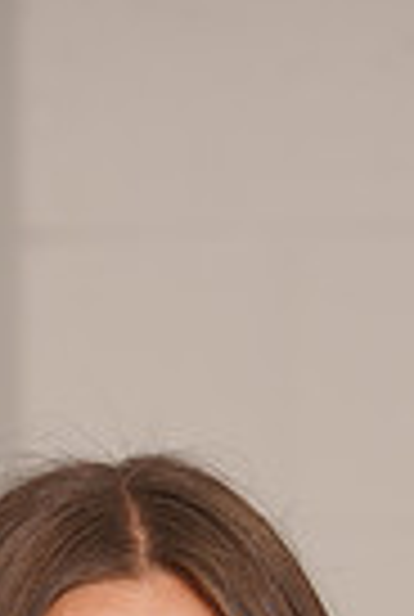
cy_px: 1259
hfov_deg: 3.0
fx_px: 7826
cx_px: 74
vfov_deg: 4.4
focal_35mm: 456
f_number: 4.5
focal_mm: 108
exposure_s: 1/80
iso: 100
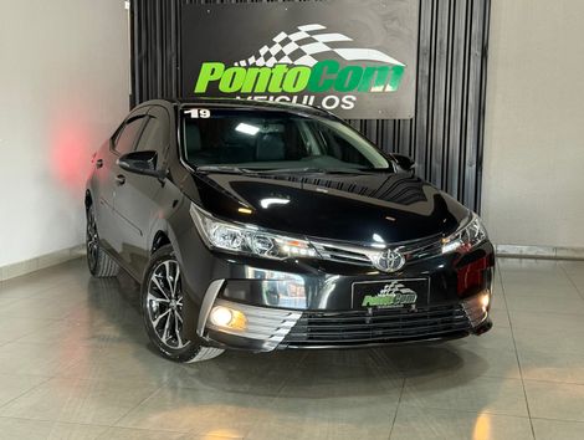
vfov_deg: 30.3
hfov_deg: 39.6
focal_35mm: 48
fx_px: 811
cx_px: 292
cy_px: 220
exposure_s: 1/39
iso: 200
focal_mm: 6.76
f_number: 1.78
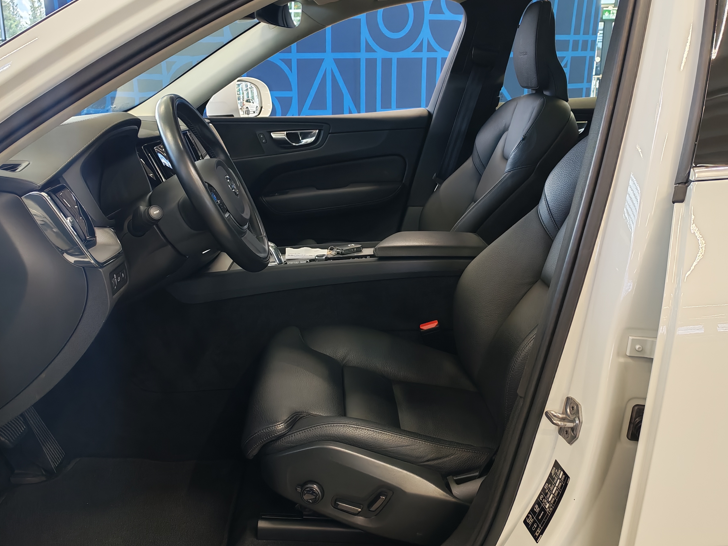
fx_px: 715
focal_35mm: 34
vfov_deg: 41.8
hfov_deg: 53.8
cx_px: 326
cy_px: 256
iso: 250
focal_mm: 6.12
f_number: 1.9
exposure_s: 1/100
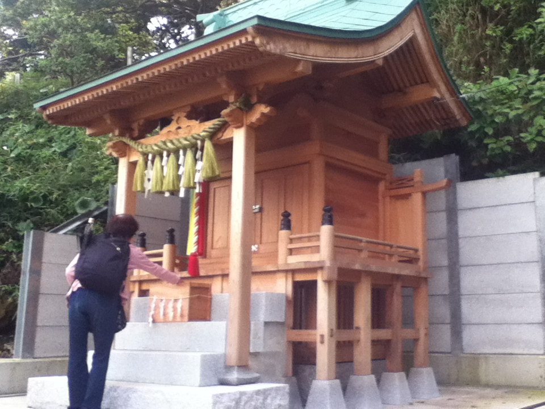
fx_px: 504
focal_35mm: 32
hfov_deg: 56.8
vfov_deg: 44.2
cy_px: 204
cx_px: 272
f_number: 2.4
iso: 80
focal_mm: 3.85
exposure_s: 1/193
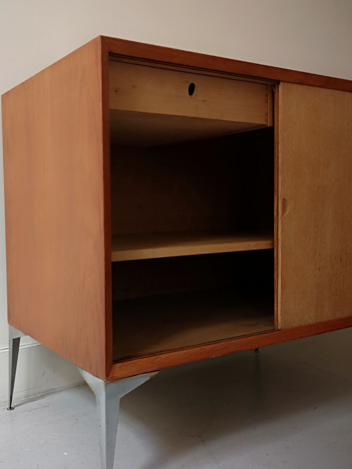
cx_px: 126
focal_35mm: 37
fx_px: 502
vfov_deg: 50.1
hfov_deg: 38.4
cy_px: 234
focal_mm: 3.95
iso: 160
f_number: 1.8
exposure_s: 1/50
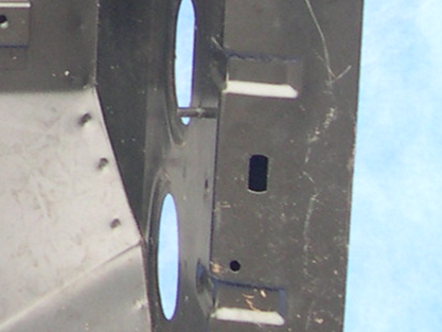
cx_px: -438
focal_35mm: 207
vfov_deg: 7.0
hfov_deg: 9.0
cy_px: -204
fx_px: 2644
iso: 100
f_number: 2.8
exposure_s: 1/20
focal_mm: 8
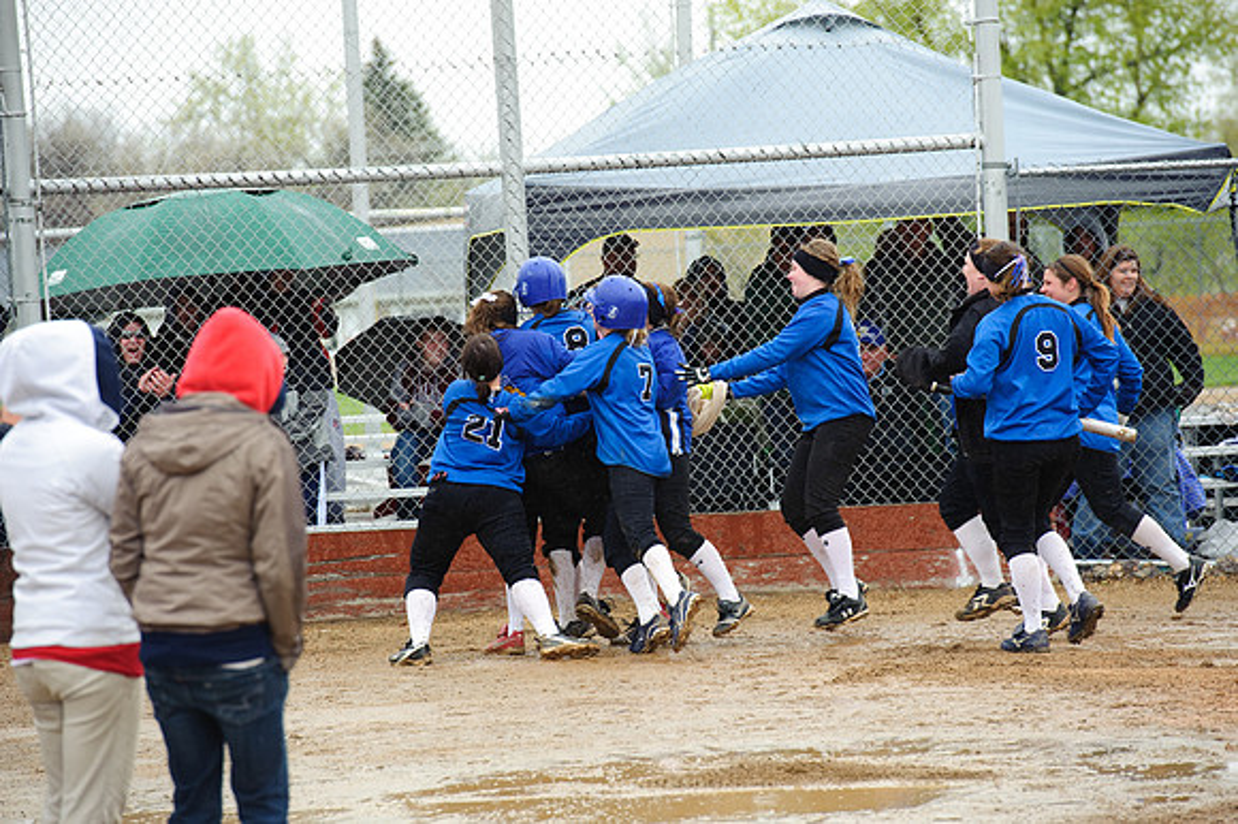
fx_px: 6874
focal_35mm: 200
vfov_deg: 6.9
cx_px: 619
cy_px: 412
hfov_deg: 10.3
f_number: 5.6
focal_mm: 200
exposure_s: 1/500
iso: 400
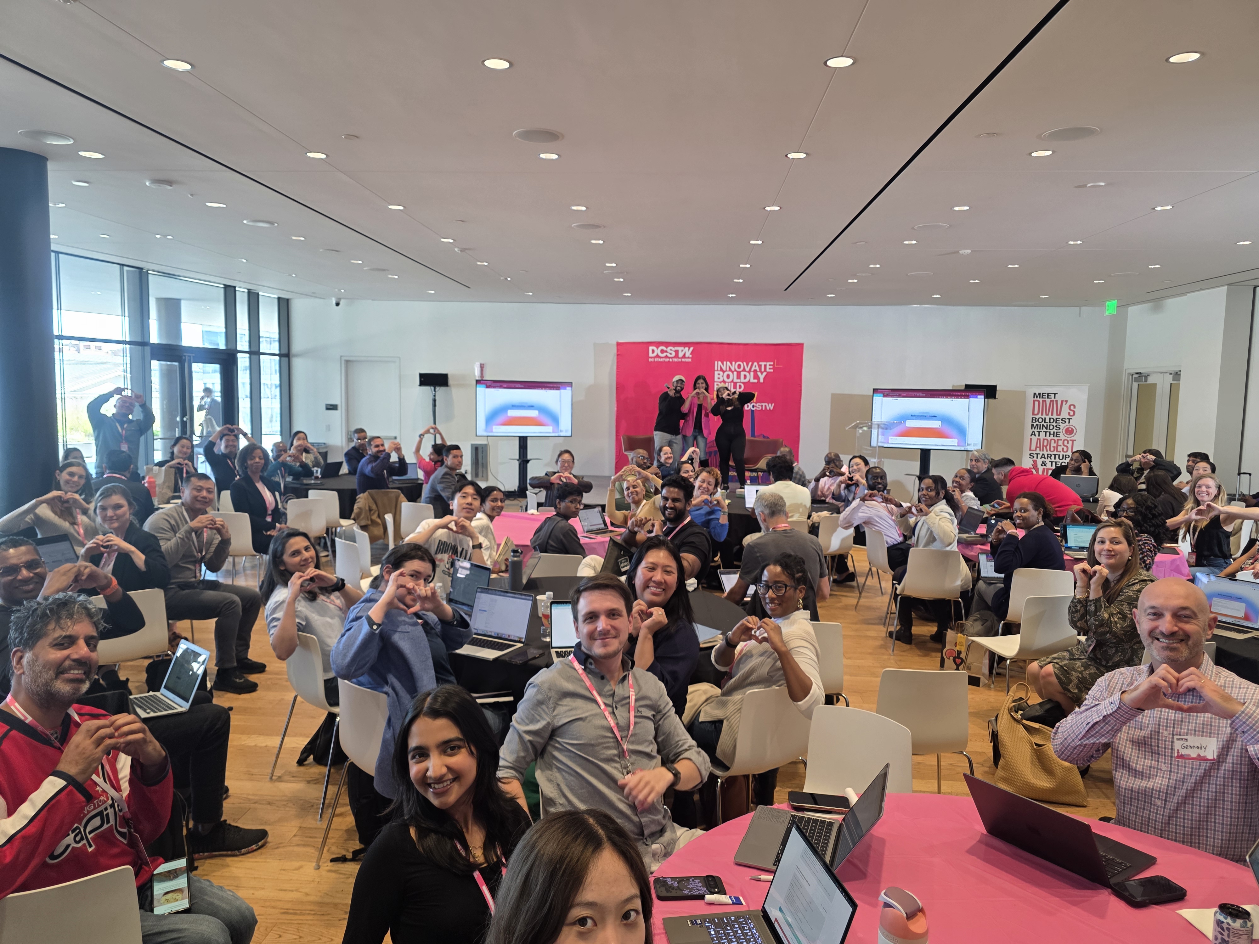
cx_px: 630
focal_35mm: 23
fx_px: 837
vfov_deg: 58.9
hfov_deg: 73.9
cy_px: 472
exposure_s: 1/120
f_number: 1.7
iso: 125
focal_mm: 6.3
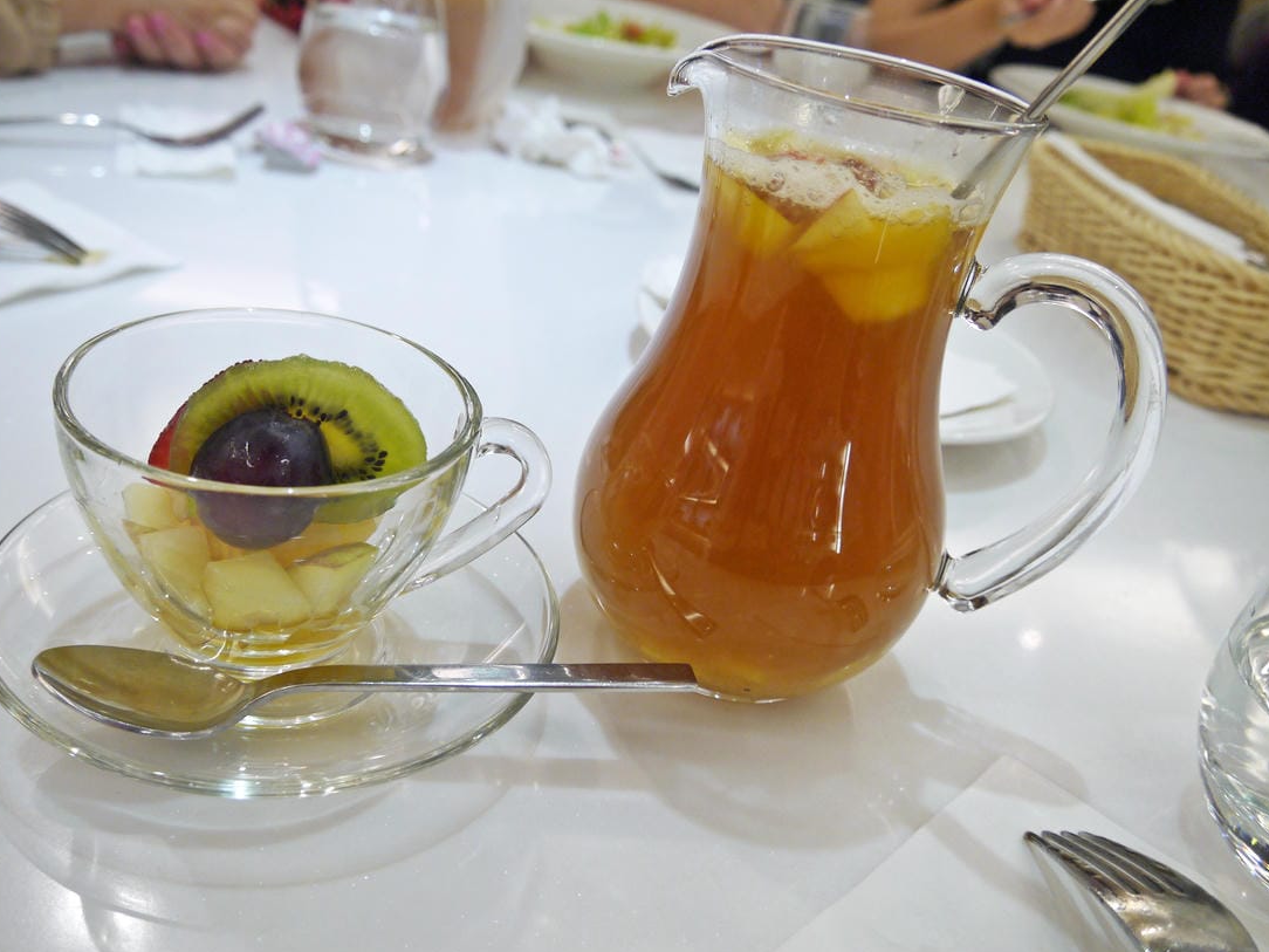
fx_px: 1136
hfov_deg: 58.3
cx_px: 591
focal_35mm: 31
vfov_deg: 45.4
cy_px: 463
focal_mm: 14
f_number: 3.5
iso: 320
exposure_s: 1/60
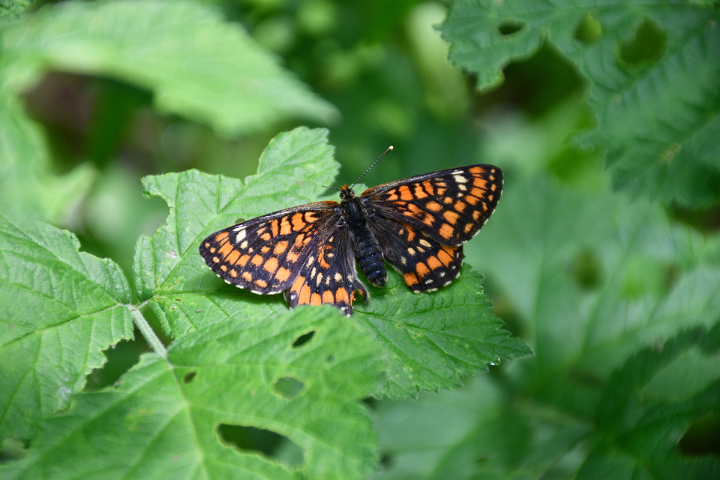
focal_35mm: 210
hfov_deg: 9.8
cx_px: 360
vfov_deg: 6.5
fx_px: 4200
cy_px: 240
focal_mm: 140
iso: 800
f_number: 5.6
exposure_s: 1/320
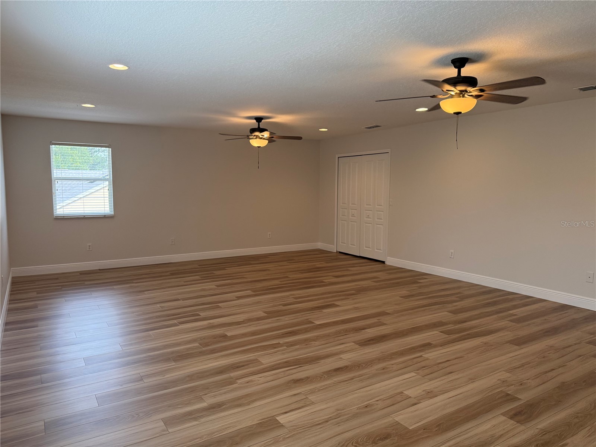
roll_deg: -0.4
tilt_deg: -5.7
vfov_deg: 56.8
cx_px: 298
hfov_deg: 71.6
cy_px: 224
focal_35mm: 24
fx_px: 413
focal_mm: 6.76
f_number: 1.78
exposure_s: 1/230
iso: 160
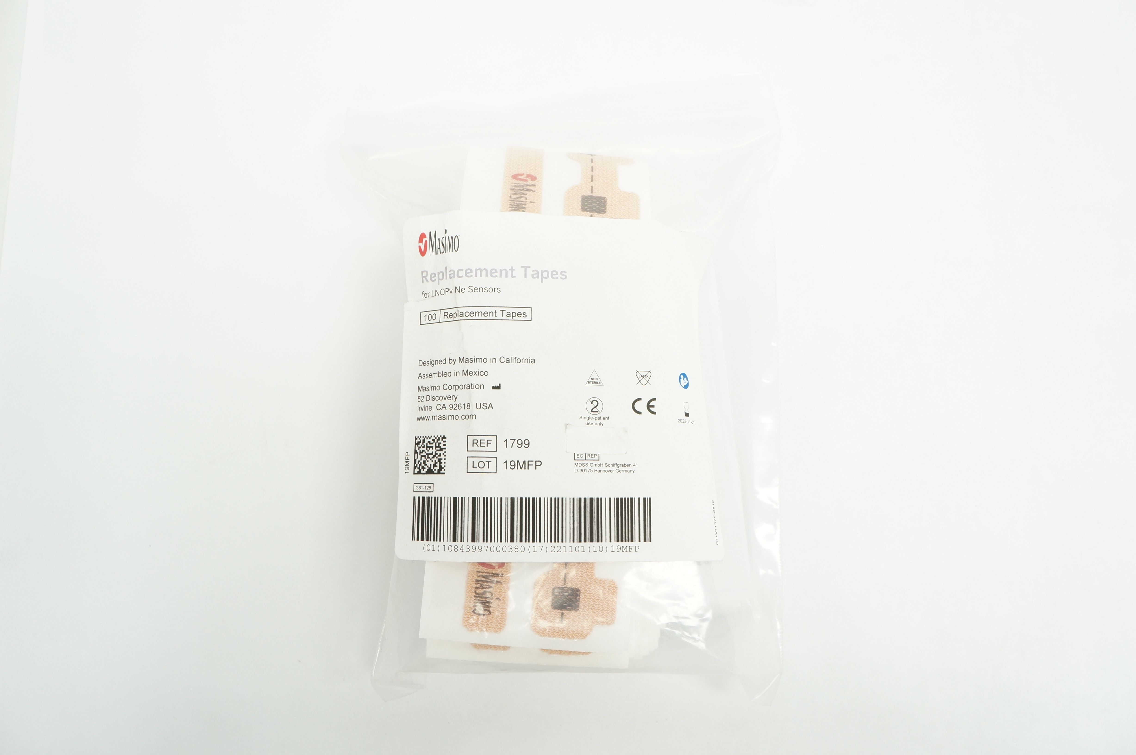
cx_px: 568
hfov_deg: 67.4
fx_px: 851
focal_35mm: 27
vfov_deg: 47.8
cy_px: 378
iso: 400
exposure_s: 1/25
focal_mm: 18
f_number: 8
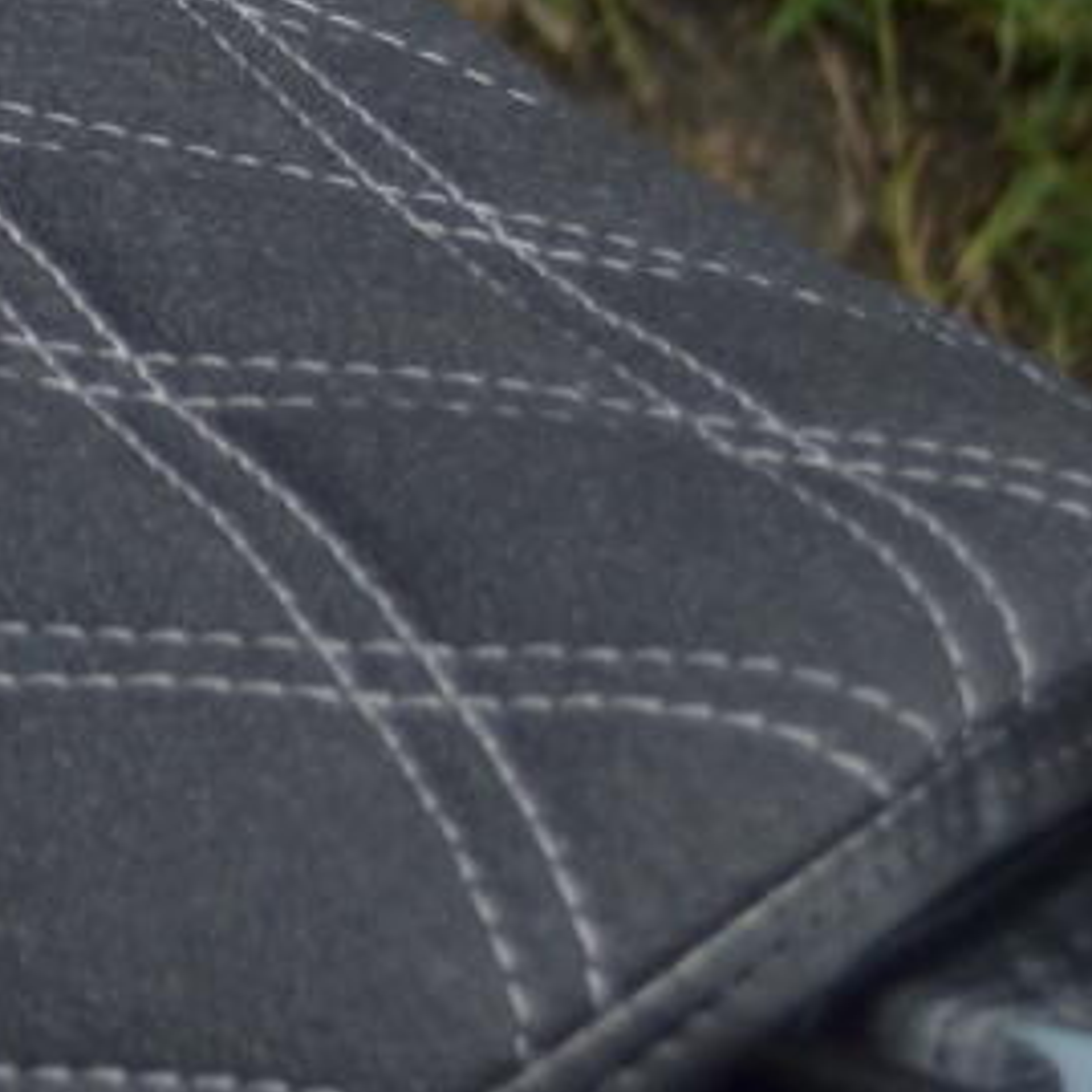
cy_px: -781
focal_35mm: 246
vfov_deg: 7.0
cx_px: -1961
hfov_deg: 6.6
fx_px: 8780
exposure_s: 1/1000
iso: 100
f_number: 4.2
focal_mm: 26
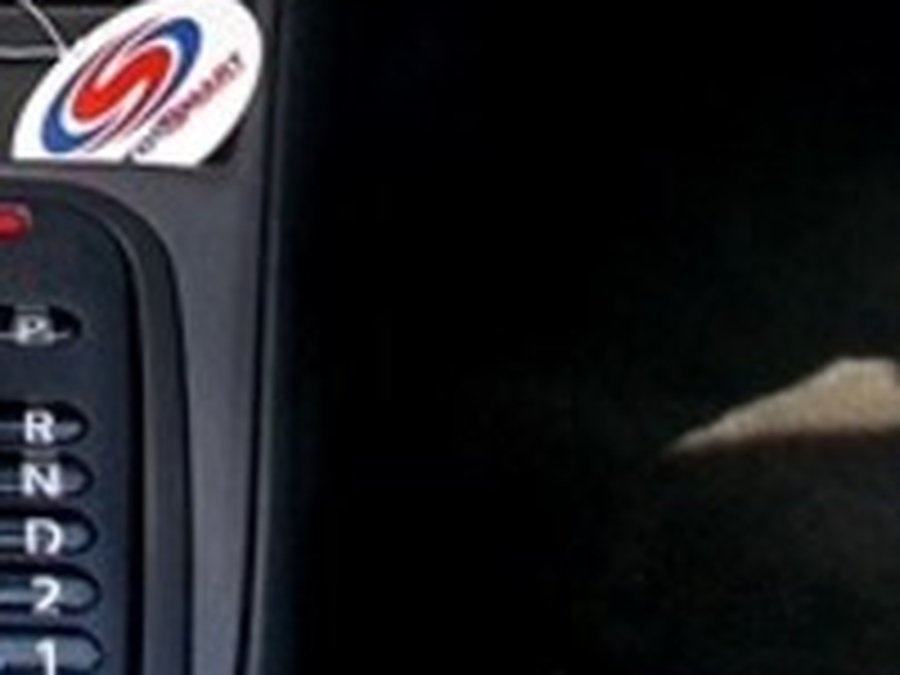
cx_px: -148
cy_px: -590
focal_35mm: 92
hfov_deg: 20.1
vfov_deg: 14.0
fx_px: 2392
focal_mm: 4
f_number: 3.1
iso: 80
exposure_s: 1/50
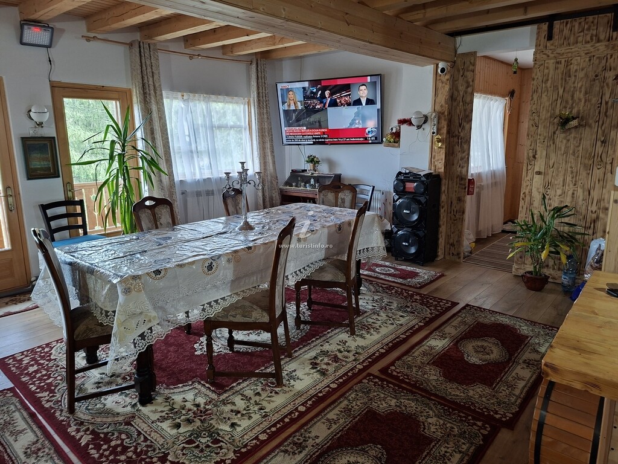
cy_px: 232
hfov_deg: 73.9
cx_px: 309
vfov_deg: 58.9
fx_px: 411
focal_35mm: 23
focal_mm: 5.54
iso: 250
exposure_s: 1/50
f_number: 1.8
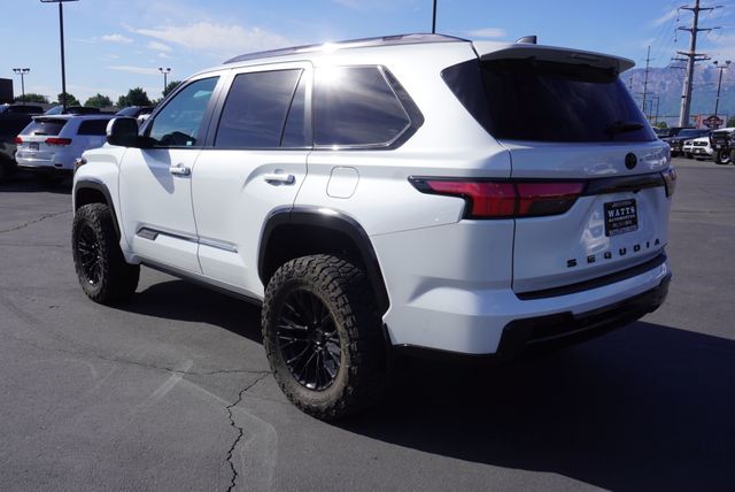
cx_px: 368
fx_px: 674
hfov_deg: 57.2
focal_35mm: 33
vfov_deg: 40.0
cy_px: 246
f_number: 10
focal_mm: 22
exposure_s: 1/200
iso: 100
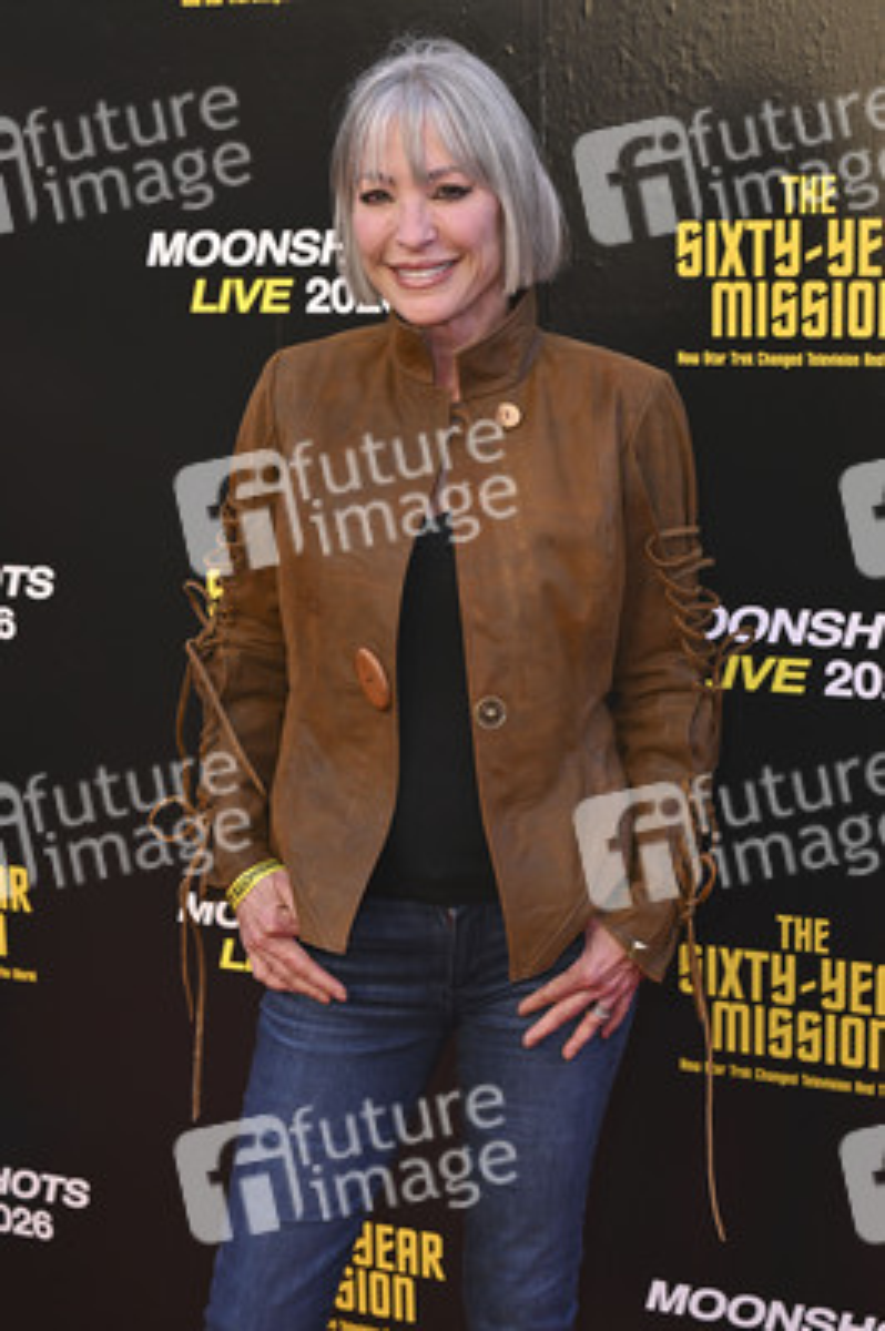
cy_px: 666
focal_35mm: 59
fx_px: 2179
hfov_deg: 23.0
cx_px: 442
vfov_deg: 34.0
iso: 500
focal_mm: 59
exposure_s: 1/250
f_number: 7.1
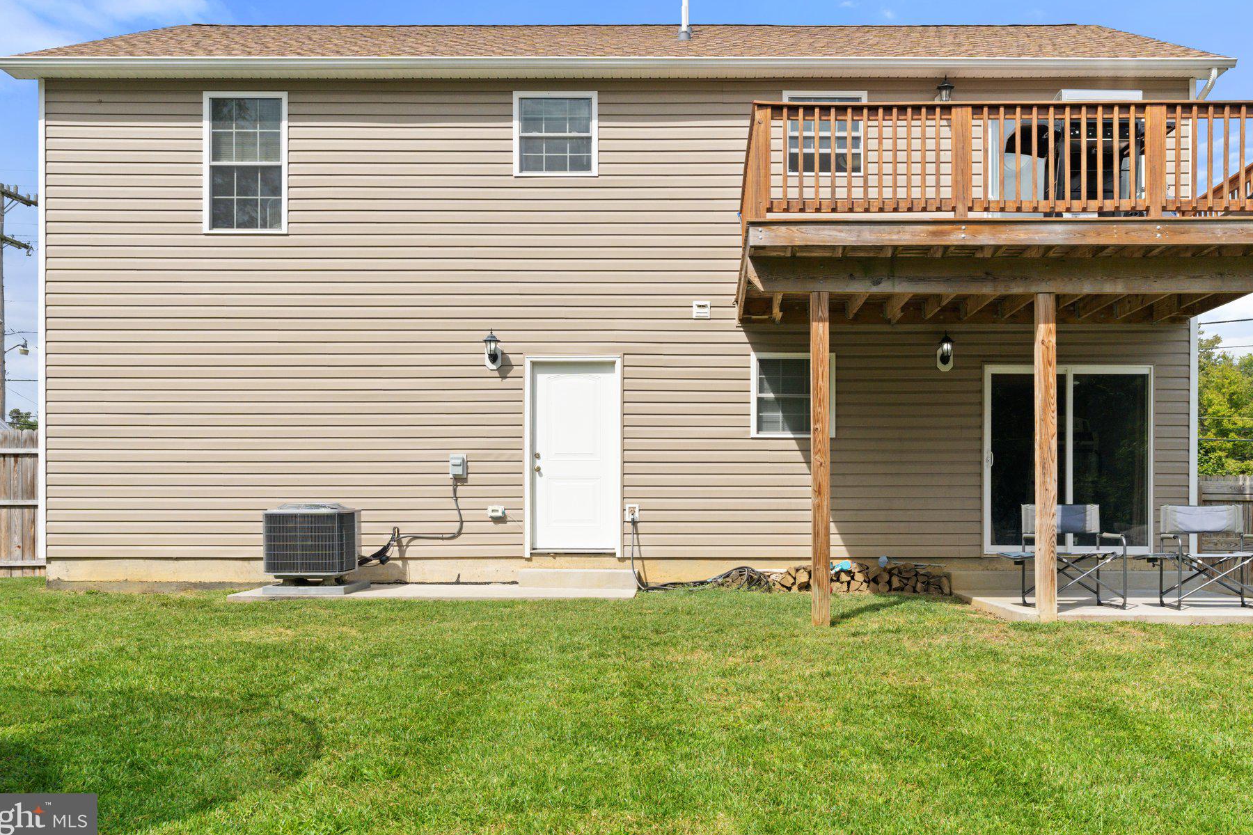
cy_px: 369
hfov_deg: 57.2
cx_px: 656
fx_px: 1148
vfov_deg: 39.9
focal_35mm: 33
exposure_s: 1/1600
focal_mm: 29
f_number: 8
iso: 640
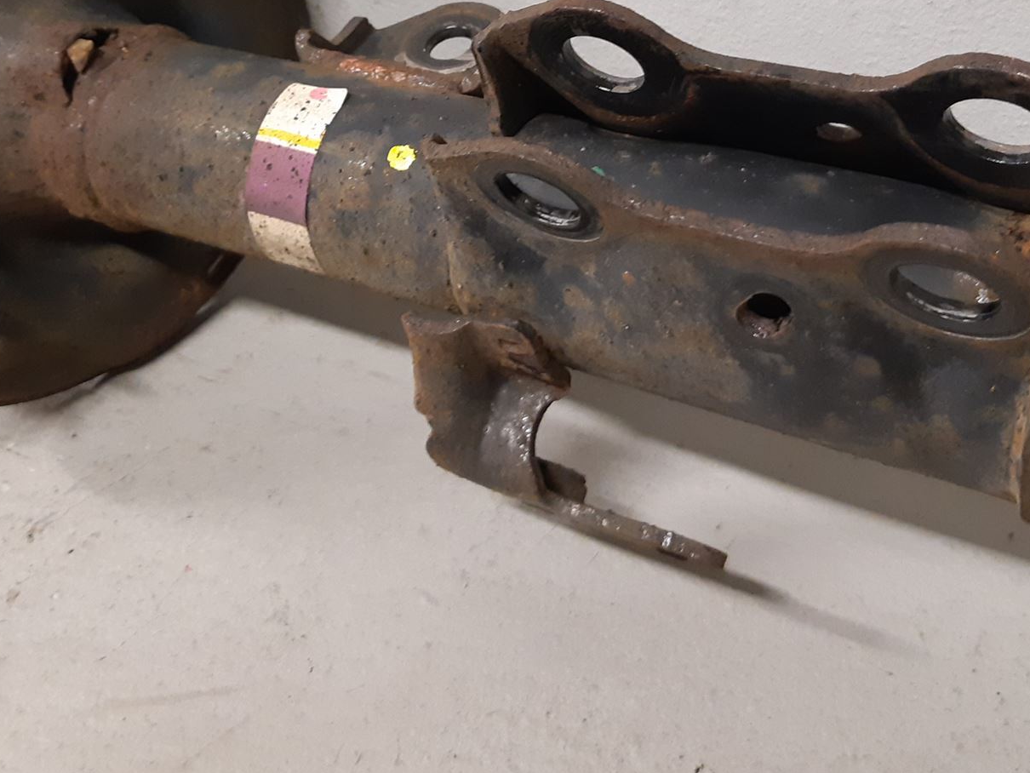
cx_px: 478
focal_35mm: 44
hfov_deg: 42.9
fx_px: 1309
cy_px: 169
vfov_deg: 32.1
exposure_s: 1/50
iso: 320
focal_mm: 3.93
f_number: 1.7
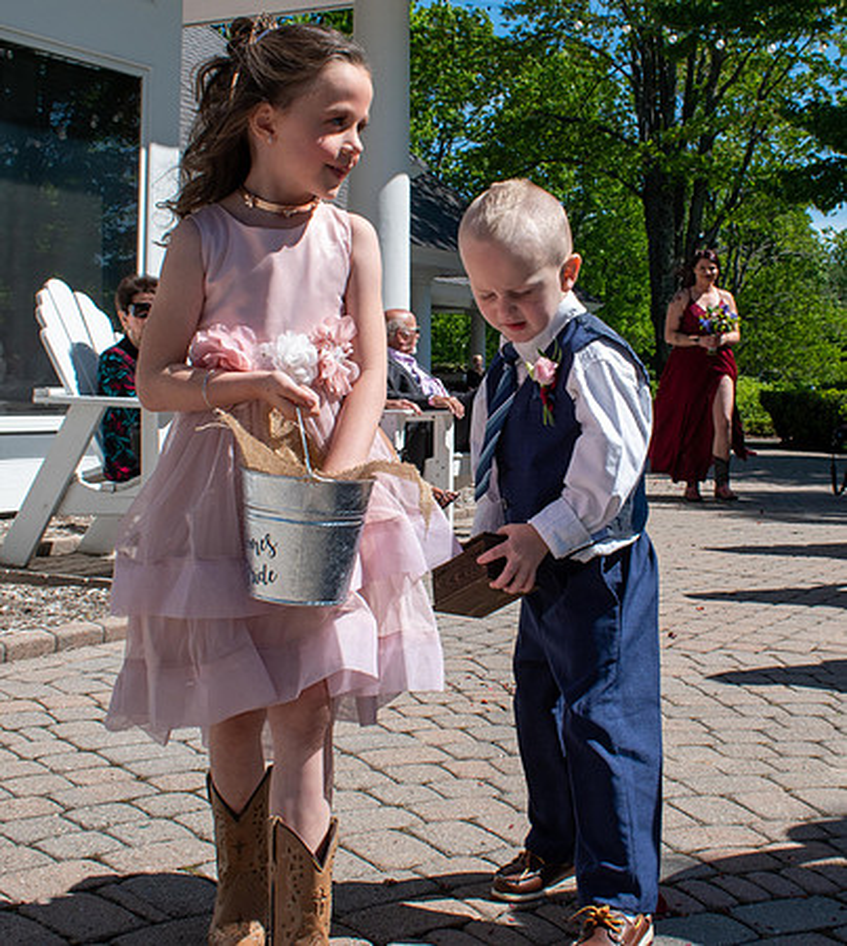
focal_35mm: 51
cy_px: 403
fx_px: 1494
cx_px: 491
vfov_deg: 35.1
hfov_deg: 31.6
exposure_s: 1/500
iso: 200
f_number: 10
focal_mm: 22
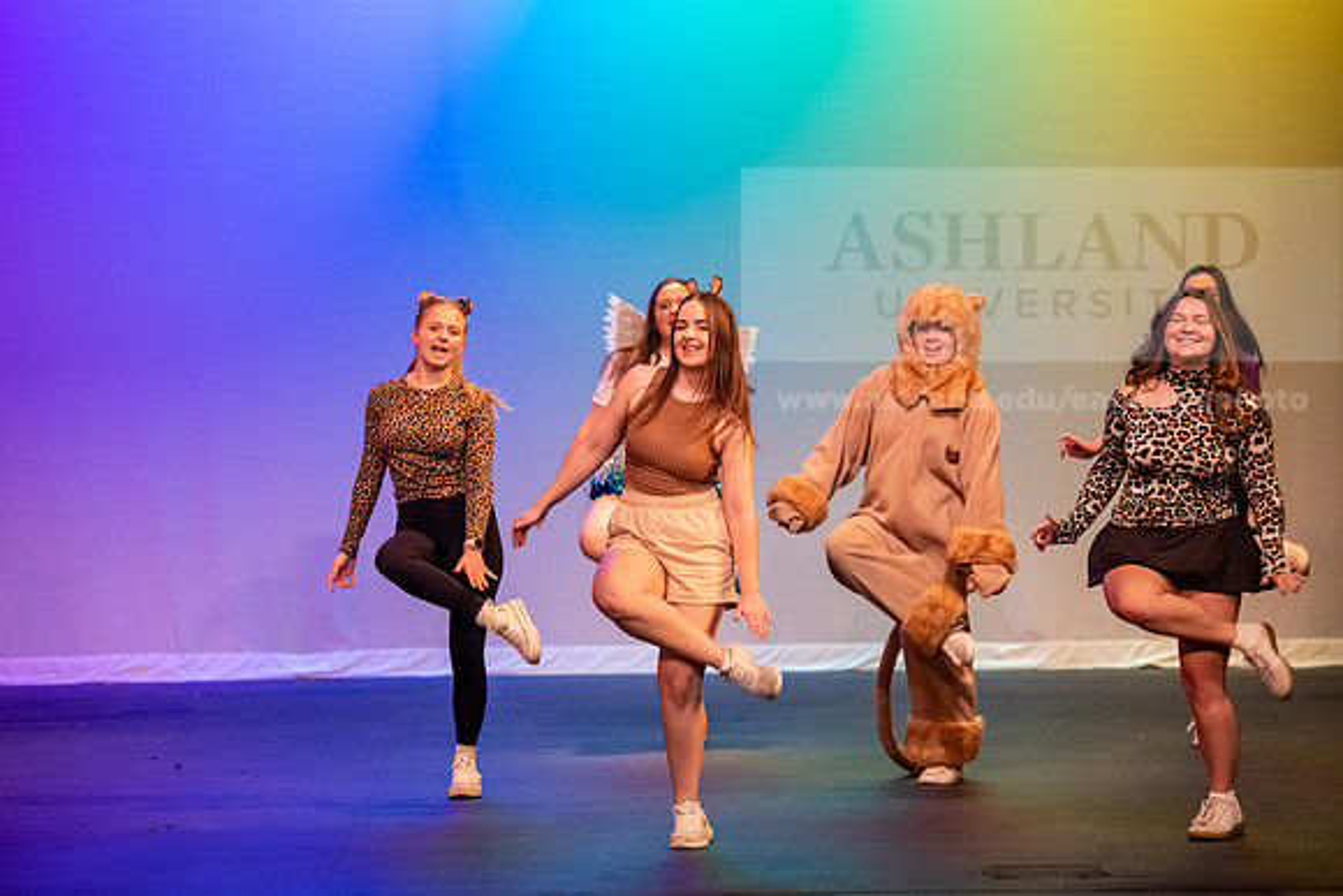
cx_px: 672
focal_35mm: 130
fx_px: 4851
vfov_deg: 10.6
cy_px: 448
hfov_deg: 15.8
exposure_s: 1/250
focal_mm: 130
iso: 4000
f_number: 3.5
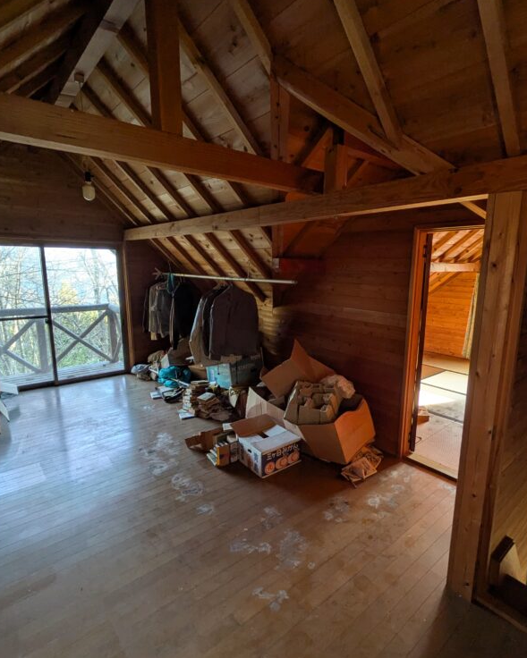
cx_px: 291
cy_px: 333
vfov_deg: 83.3
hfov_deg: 70.7
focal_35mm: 19
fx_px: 370
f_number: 2.2
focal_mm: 1.83
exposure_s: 1/33.3
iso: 64
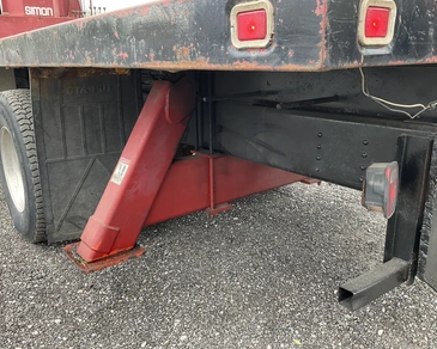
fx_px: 401
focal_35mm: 31
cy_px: 176
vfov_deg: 47.1
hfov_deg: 57.2
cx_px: 219
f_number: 1.8
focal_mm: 3
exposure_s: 1/122
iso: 25
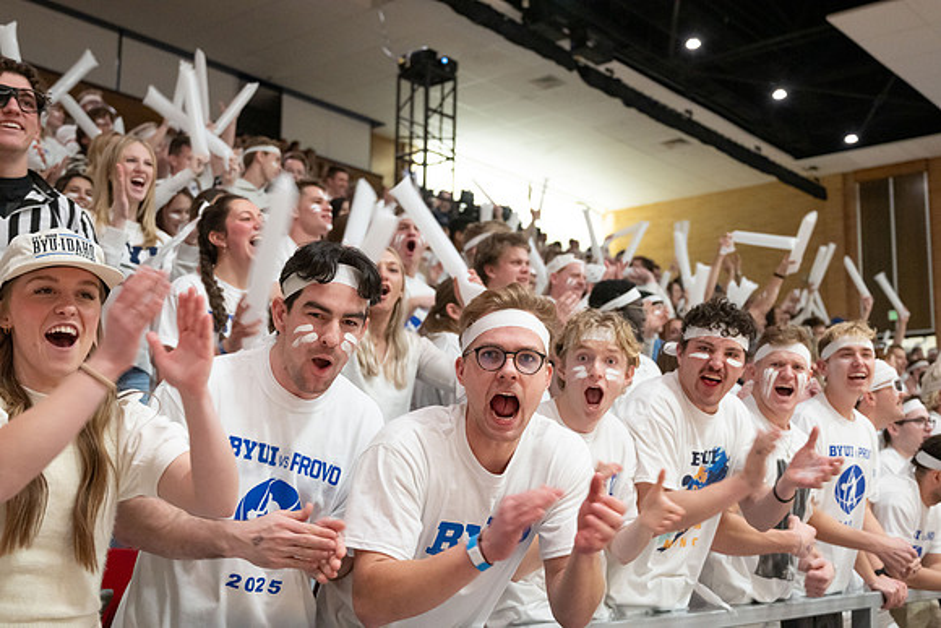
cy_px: 314
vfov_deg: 31.2
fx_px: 1124
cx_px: 470
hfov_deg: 45.4
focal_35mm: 43
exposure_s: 1/160
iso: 2500
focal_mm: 43
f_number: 4
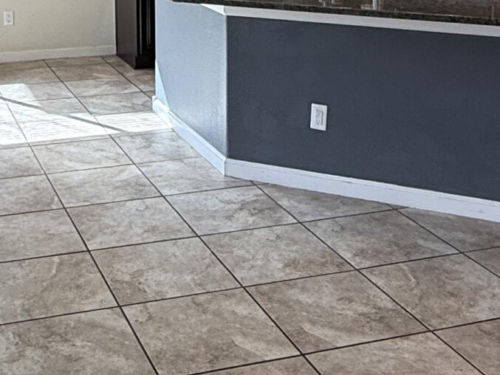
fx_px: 896
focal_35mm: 62
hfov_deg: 30.8
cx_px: 145
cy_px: -91
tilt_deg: -2.0
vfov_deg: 21.7
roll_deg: +0.7
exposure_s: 1/120
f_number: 2.2
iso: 64
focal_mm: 2.22
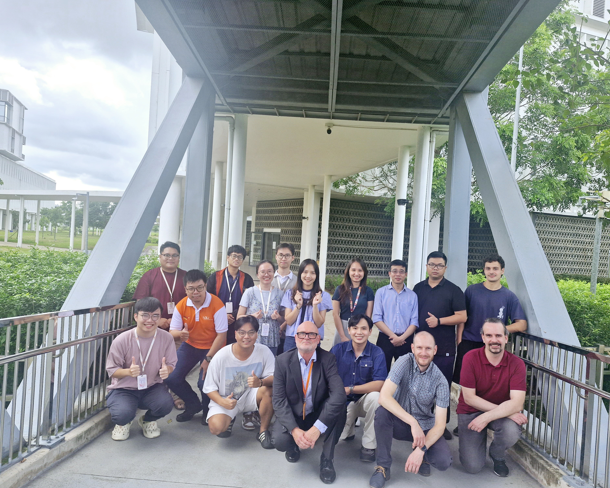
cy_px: 244
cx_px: 312
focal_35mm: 24
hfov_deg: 70.3
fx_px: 433
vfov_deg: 58.8
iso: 50
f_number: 1.8
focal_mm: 5.54
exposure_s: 1/588
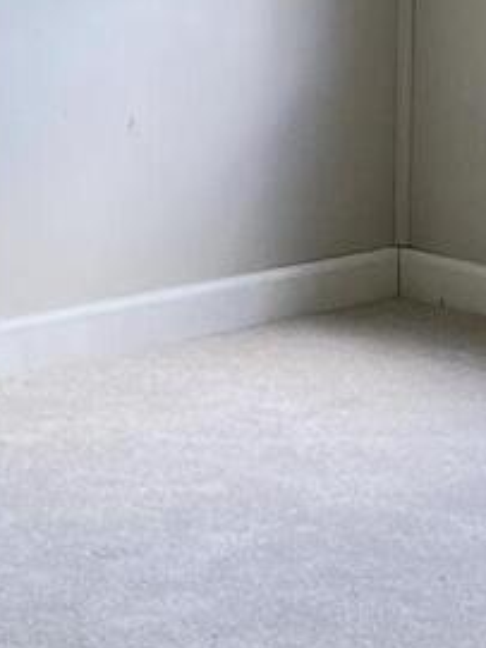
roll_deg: -0.5
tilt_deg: -8.2
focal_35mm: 192
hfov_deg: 7.7
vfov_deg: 10.2
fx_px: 3597
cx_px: 196
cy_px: -10
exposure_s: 1/121
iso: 64
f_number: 1.5
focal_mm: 5.7
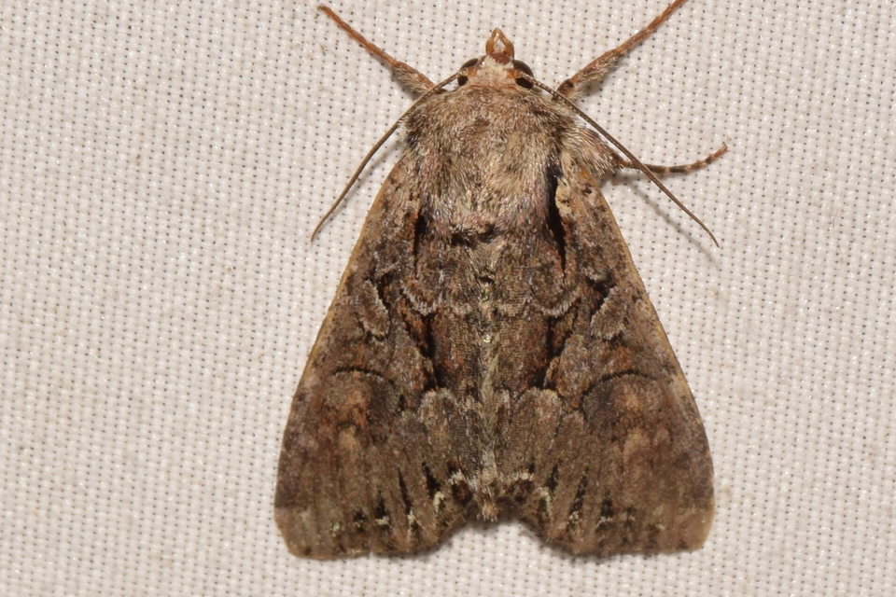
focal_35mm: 210
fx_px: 5226
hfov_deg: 9.8
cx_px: 448
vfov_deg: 6.5
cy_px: 298
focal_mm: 140
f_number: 14
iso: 125
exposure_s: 1/160
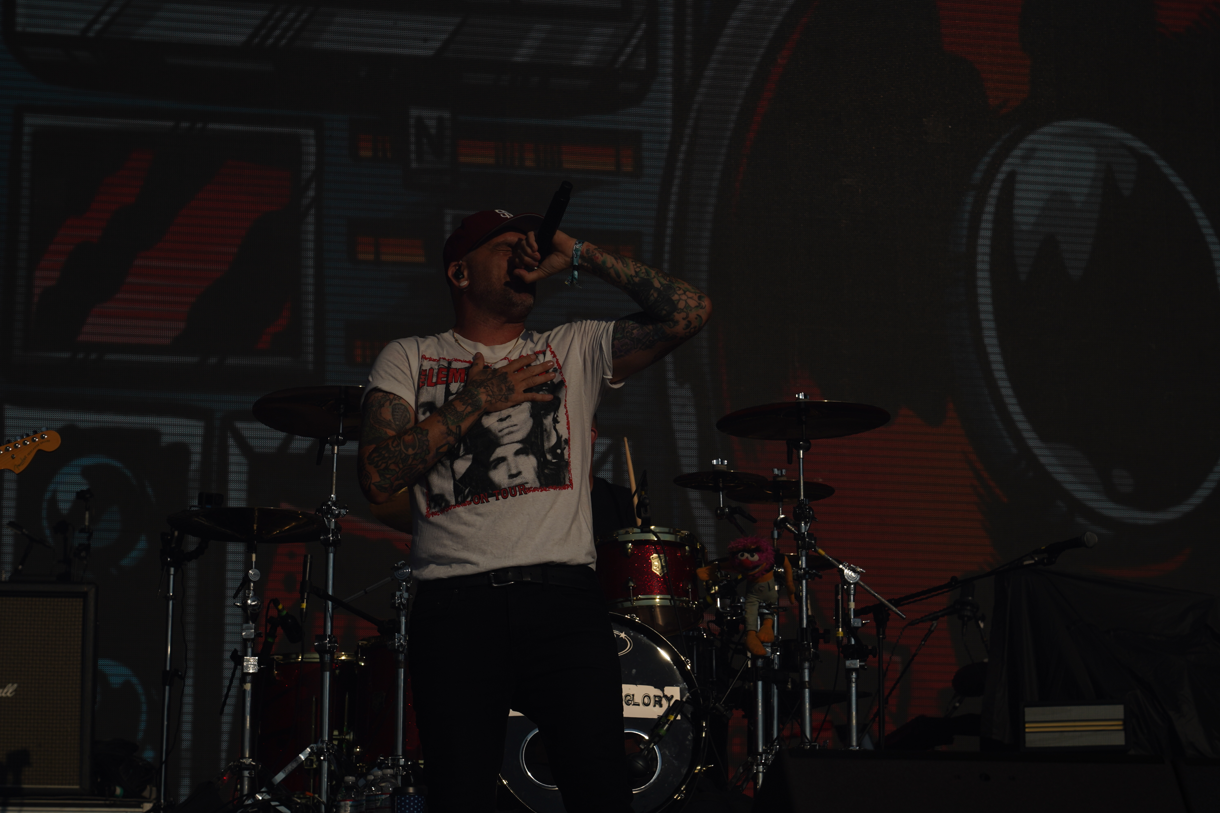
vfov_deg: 13.0
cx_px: 610
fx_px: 3558
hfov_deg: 19.5
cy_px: 406
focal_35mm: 105
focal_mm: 105
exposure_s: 1/2000
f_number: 8
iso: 100
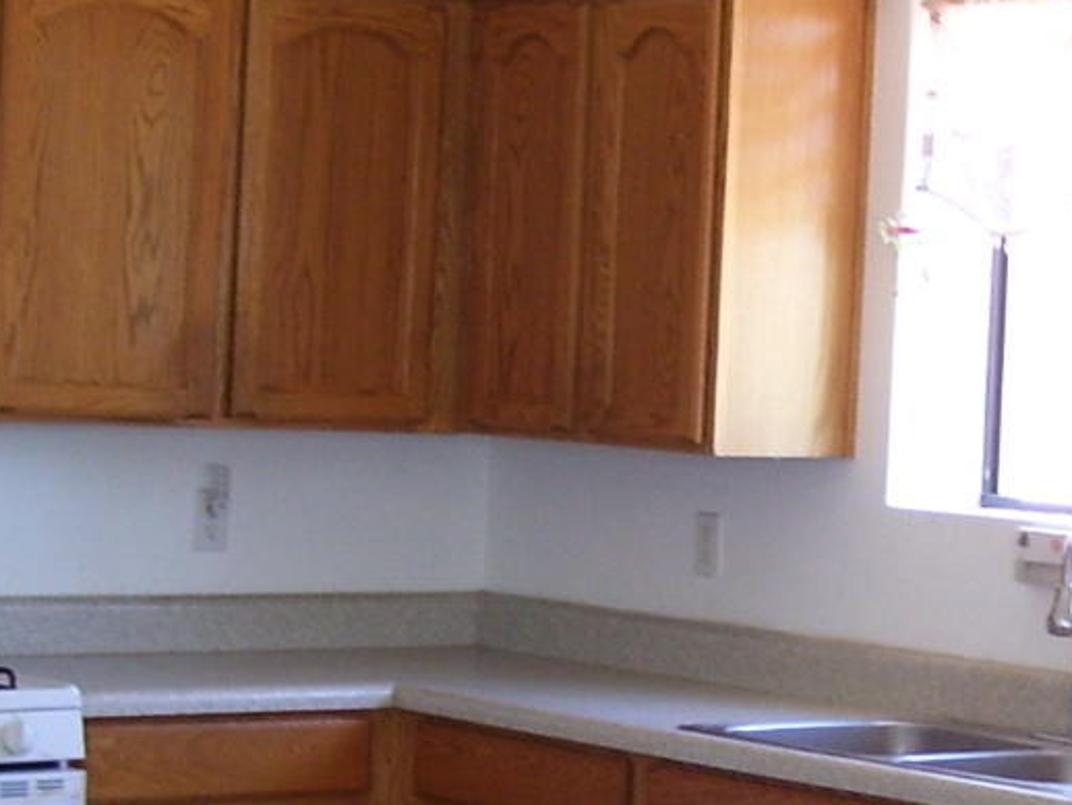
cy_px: 735
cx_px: 807
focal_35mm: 115
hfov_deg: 17.0
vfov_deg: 12.8
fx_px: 3563
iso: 100
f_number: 2.7
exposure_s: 1/30
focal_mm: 6
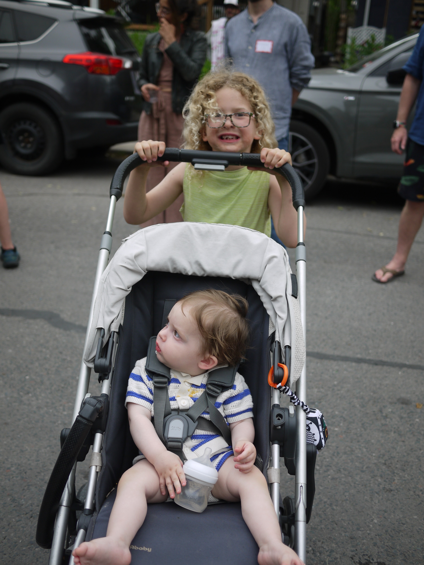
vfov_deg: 46.8
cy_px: 282
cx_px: 212
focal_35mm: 40
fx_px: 653
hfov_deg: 36.0
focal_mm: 20
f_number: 2
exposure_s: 1/1000
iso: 100
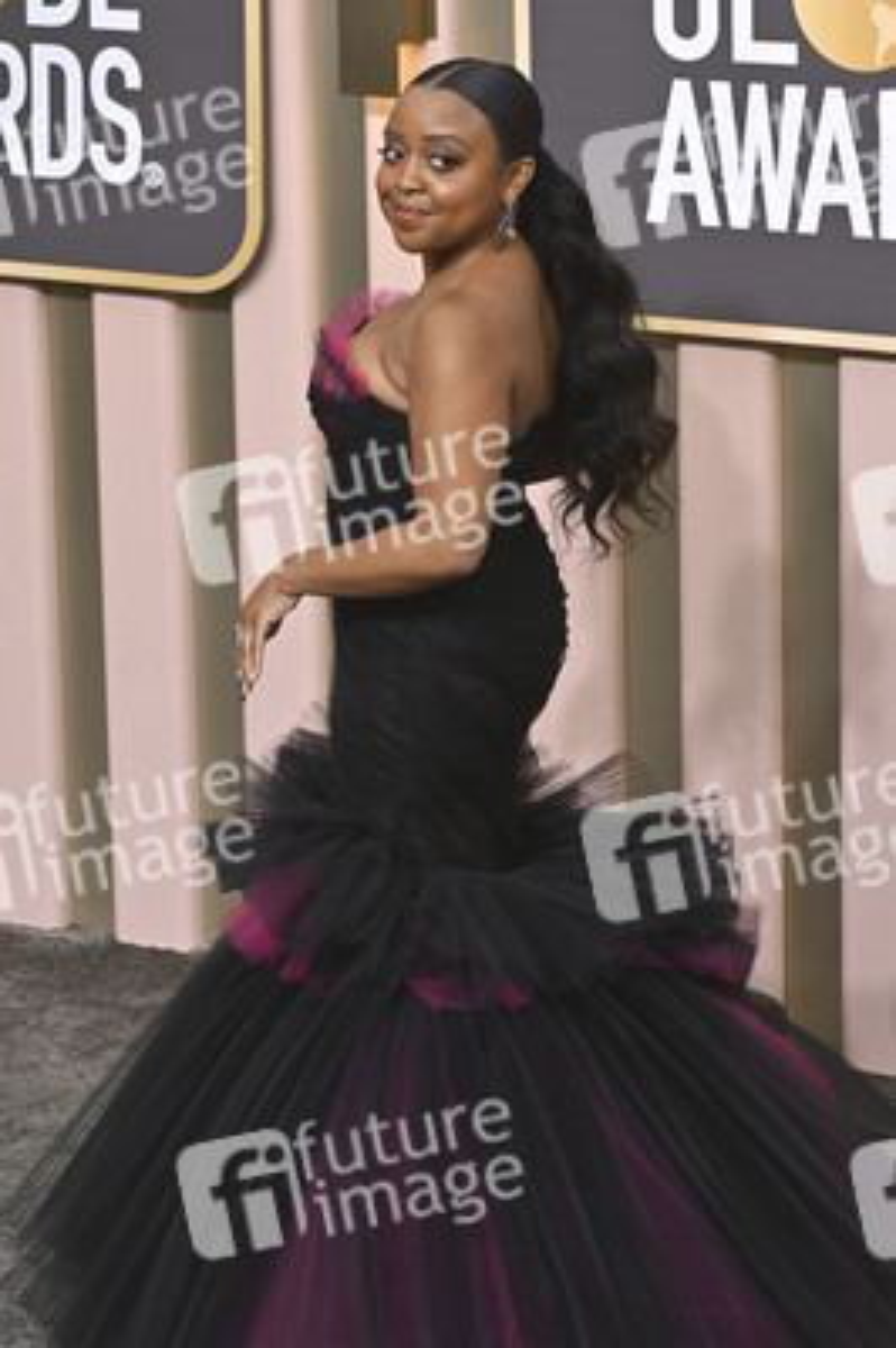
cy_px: 674
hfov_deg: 13.7
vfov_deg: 20.4
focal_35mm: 100
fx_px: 3740
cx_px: 448
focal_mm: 100
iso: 800
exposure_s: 1/640
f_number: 8
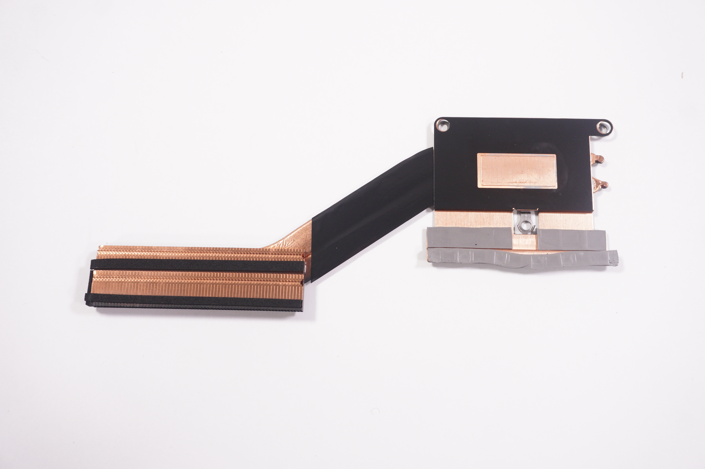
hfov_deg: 55.1
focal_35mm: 34
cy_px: 234
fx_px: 675
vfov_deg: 38.3
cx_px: 352
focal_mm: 23
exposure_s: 1/200
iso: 800
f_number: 5.6
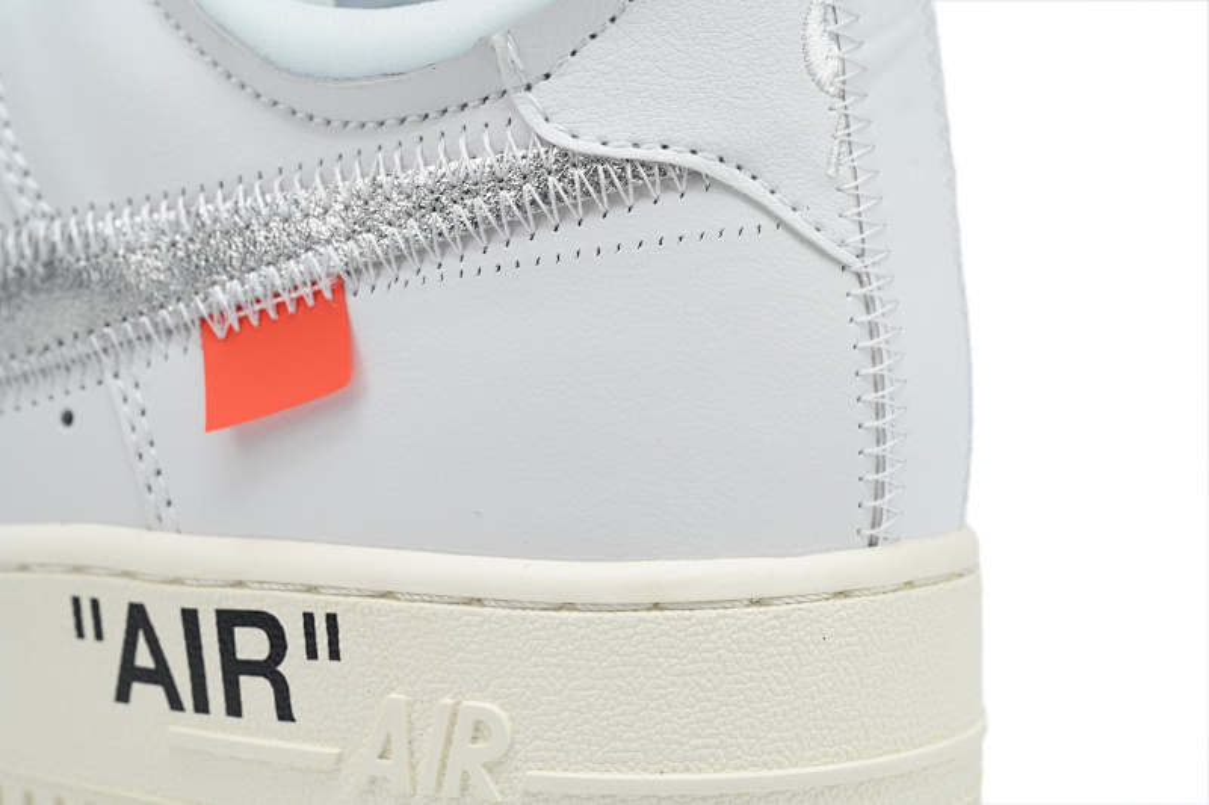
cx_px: 604
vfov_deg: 17.7
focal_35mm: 77
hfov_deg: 26.3
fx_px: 2585
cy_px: 402
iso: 800
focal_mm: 77
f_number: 13
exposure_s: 1/100
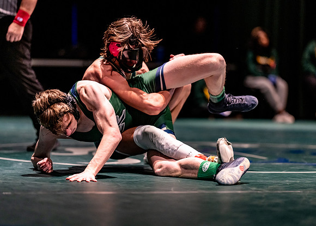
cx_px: 158
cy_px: 113
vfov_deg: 10.2
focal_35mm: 141
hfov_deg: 14.2
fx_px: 1269
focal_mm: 135
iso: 2000
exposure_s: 1/800
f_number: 1.8
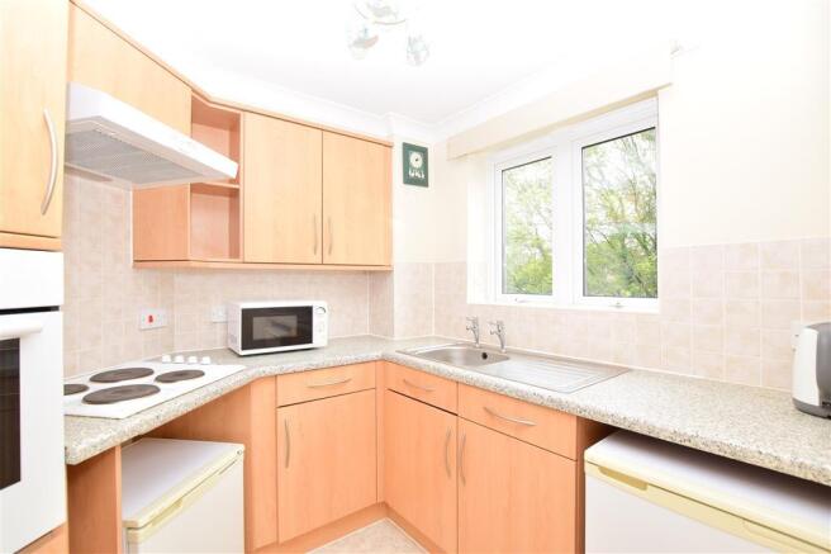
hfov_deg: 100.4
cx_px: 416
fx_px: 346
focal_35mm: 15
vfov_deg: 77.3
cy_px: 277
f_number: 8
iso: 1000
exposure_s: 1/40
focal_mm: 10
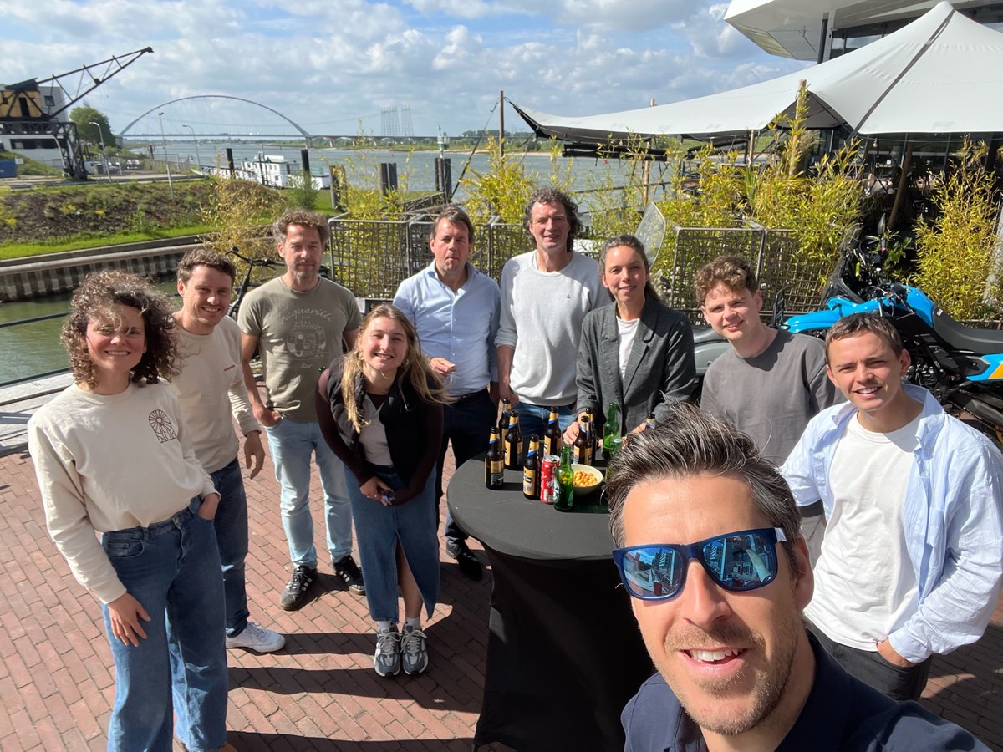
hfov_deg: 73.9
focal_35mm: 23
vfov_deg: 58.9
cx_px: 502
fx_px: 666
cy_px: 376
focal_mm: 2.71
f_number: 2.2
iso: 32
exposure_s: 1/900
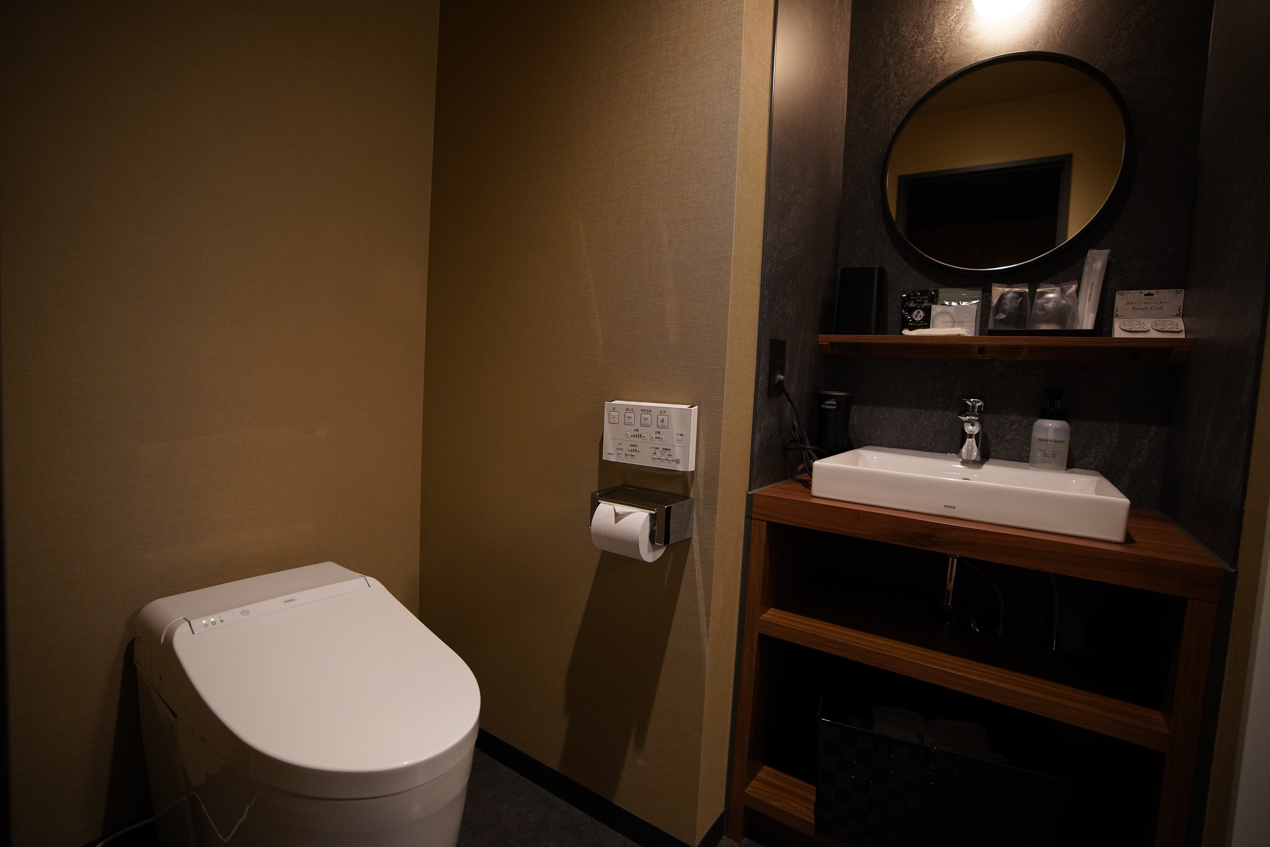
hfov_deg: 96.7
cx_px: 635
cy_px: 424
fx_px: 564
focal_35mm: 16
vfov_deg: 73.8
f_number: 3.2
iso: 2000
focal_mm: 16
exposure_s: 1/100
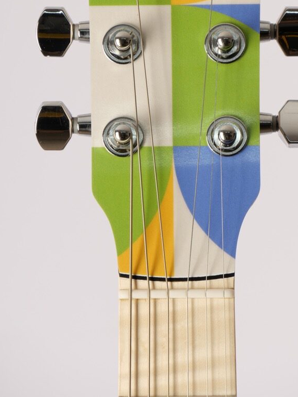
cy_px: 100
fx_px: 5050
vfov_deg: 4.5
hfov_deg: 3.4
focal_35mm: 440
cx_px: 173
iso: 200
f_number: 7.1
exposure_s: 1/160
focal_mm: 140
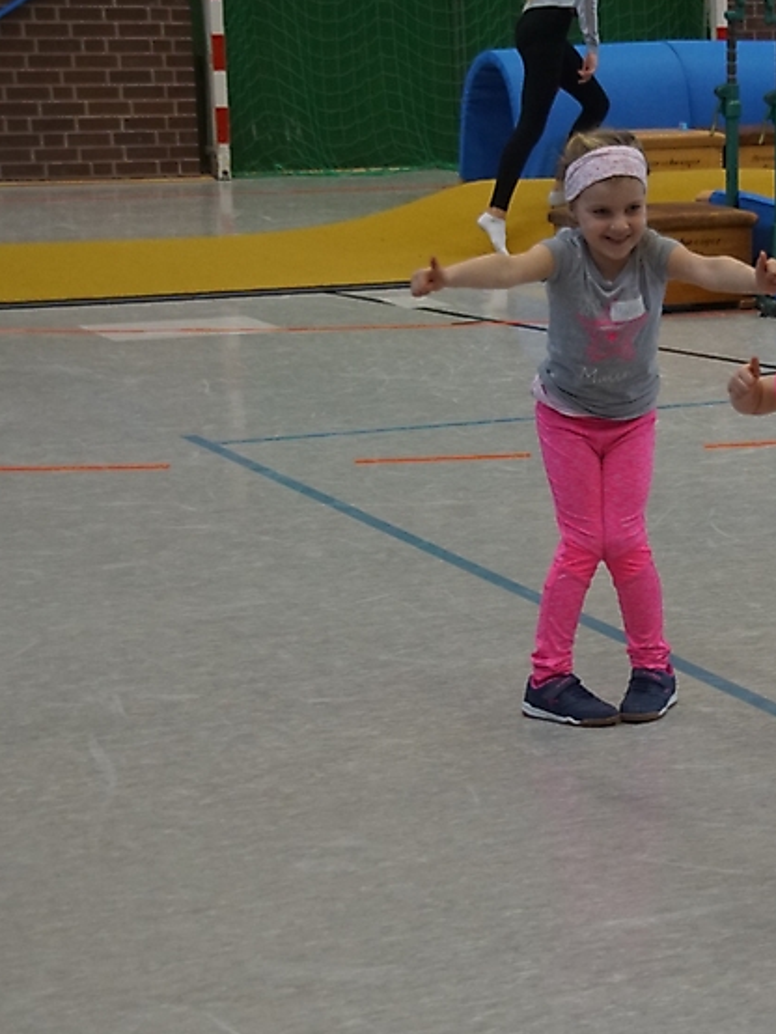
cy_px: 558
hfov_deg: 14.0
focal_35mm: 104
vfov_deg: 18.9
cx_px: 788
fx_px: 3106
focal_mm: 40
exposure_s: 1/80
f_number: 4.5
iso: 1600
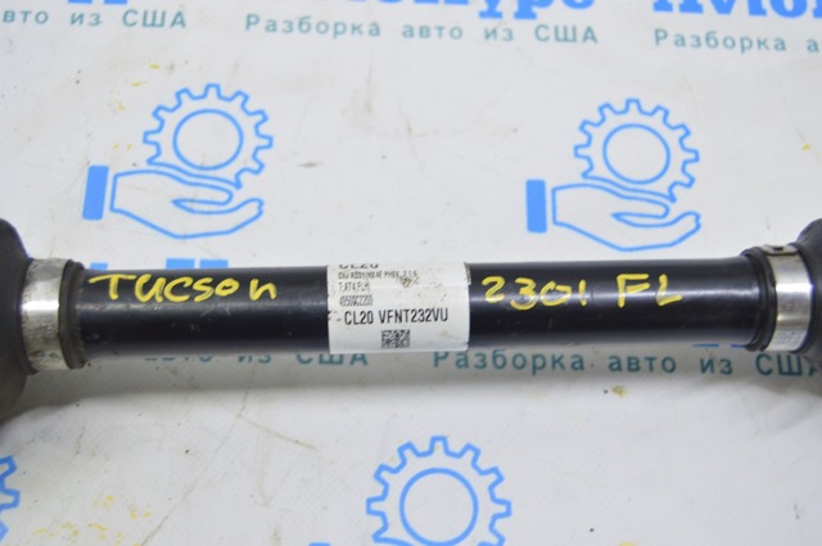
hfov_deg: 42.4
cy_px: 273
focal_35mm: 46
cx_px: 411
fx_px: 1060
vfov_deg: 28.9
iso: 400
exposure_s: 1/20
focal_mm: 31
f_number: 5.6
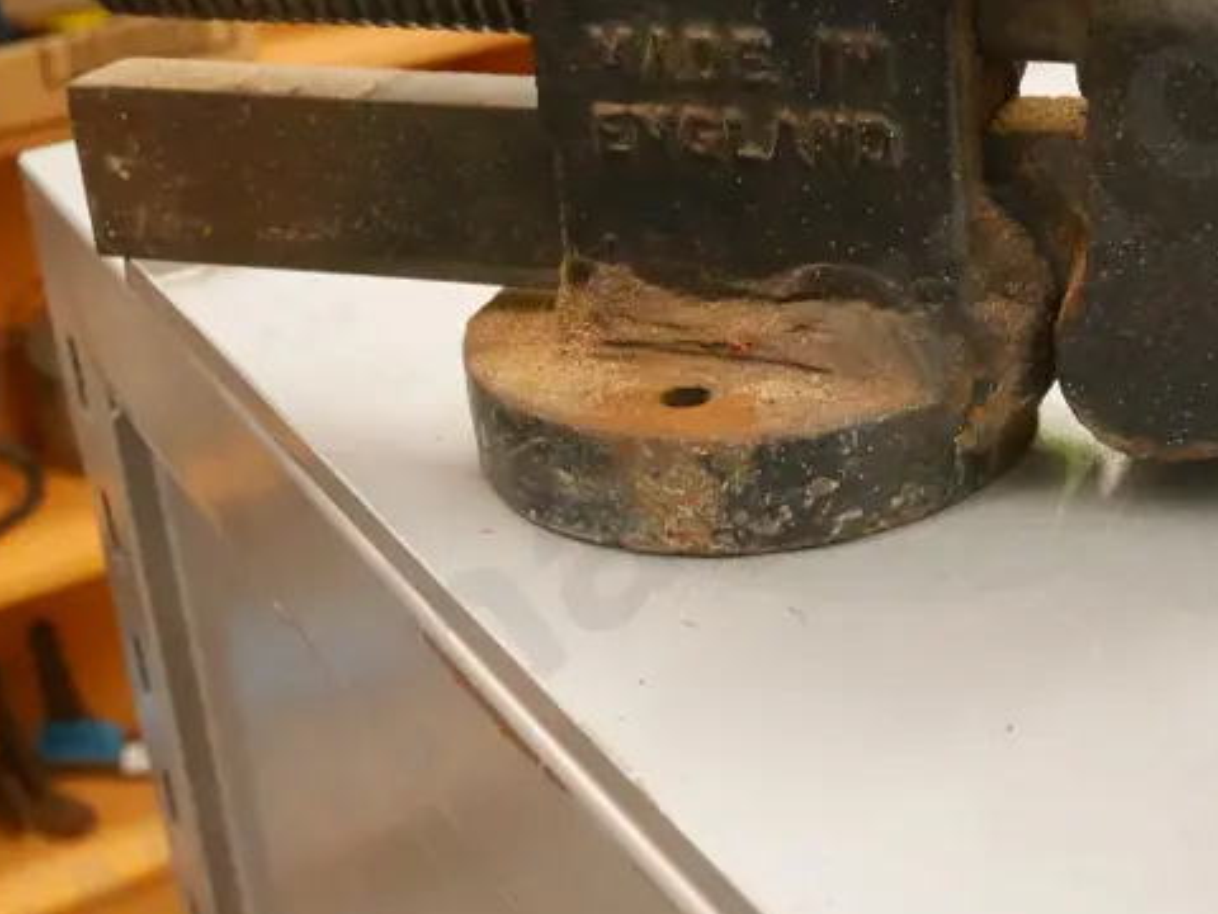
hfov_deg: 29.8
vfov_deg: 22.9
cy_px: 324
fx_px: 2252
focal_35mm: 64
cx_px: 903
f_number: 3.7
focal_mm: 15
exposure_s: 1/125
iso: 3200
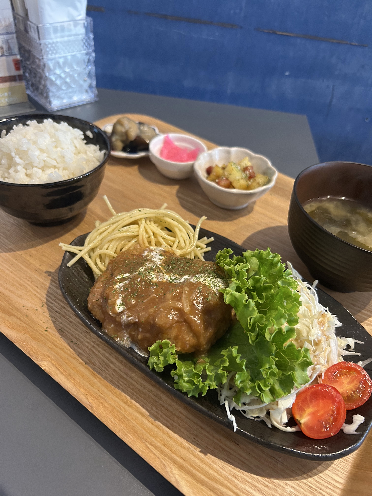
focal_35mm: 26
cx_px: 186
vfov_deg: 67.3
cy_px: 248
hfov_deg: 53.1
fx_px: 373
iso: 400
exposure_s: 1/60
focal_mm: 5.7
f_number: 1.5
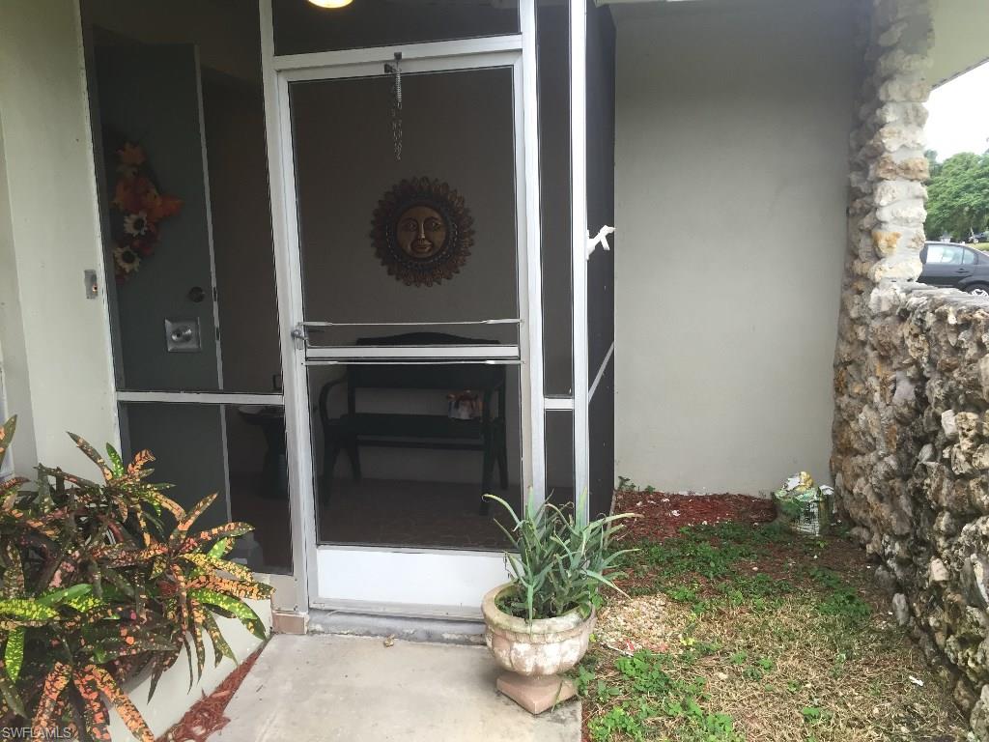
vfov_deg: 48.2
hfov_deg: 61.7
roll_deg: +0.2
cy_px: 371
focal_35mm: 29
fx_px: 829
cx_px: 494
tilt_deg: -7.7
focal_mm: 4.15
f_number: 2.2
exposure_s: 1/40
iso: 32
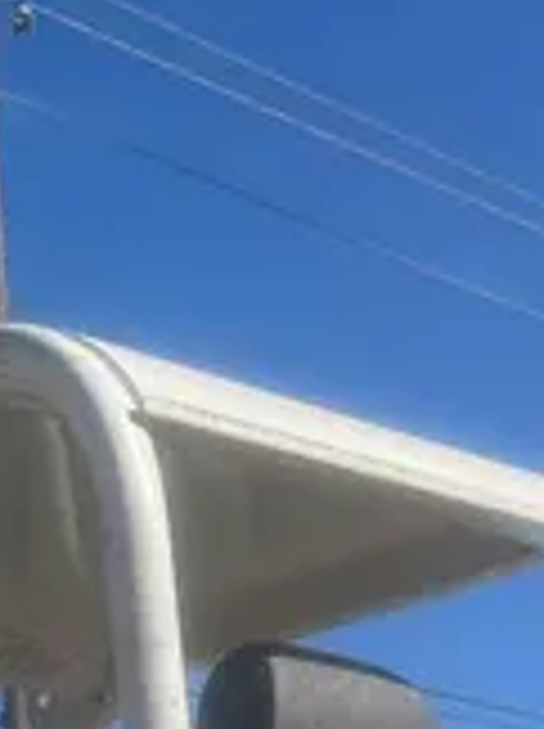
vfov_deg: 13.7
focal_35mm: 118
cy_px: 1541
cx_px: 130
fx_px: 2479
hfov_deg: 12.5
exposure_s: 1/3521
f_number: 1.6
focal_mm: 5.1
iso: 50
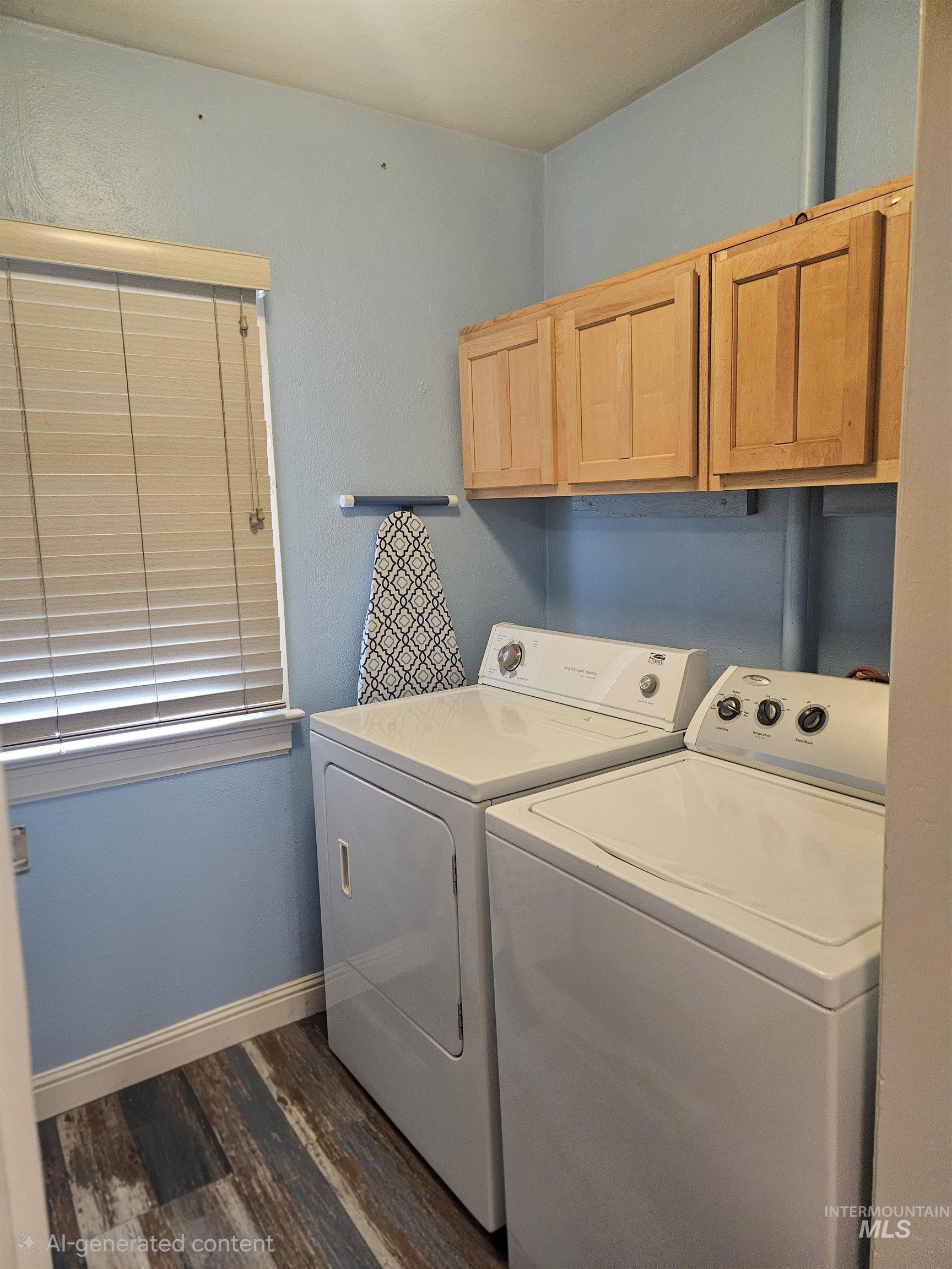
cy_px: 634
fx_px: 843
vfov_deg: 73.9
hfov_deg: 58.9
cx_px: 476
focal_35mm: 23
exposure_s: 1/120
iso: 640
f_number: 1.8
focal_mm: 5.4
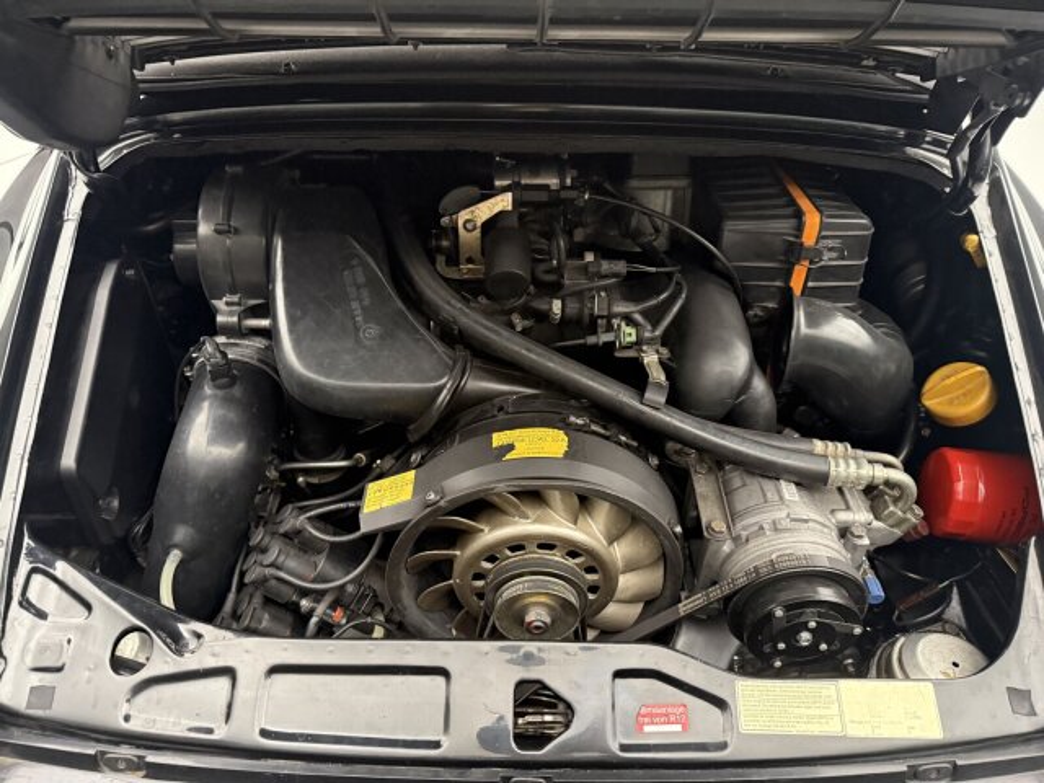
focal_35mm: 24
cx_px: 522
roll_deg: -1.9
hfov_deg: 71.6
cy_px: 392
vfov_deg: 56.8
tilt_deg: -35.2
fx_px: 724
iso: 1000
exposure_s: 1/40
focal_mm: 6.76
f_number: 1.78
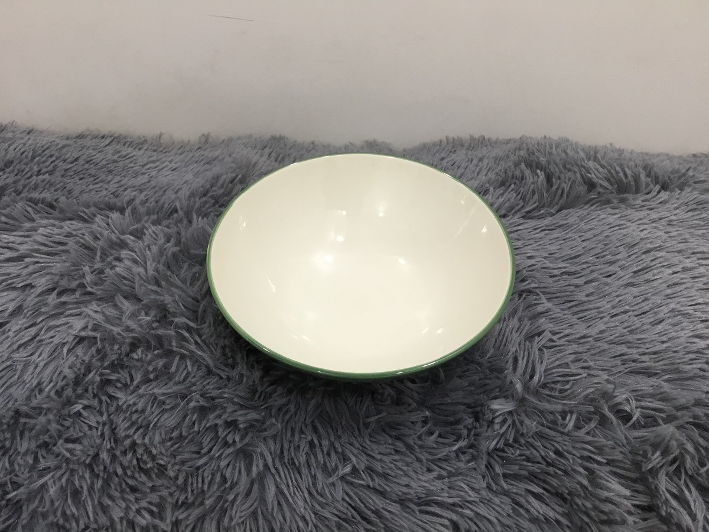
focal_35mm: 31
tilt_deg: -43.6
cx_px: 354
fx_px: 635
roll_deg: -2.9
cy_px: 266
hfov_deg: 58.4
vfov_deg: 45.4
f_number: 2.4
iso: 64
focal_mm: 3.3
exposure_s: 1/30
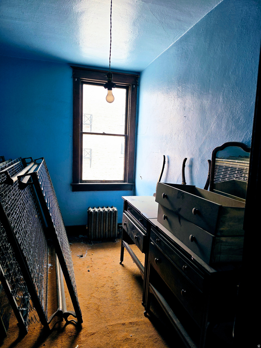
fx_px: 231
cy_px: 174
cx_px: 130
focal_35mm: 23
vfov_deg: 73.9
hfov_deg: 58.9
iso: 50
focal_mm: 6.3
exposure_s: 1/180
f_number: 1.7
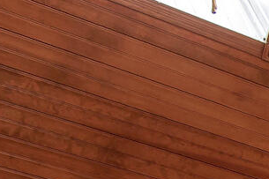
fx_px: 941
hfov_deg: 11.6
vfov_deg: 8.2
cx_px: 736
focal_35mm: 126
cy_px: 628
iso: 250
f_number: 6.3
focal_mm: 16
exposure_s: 1/15
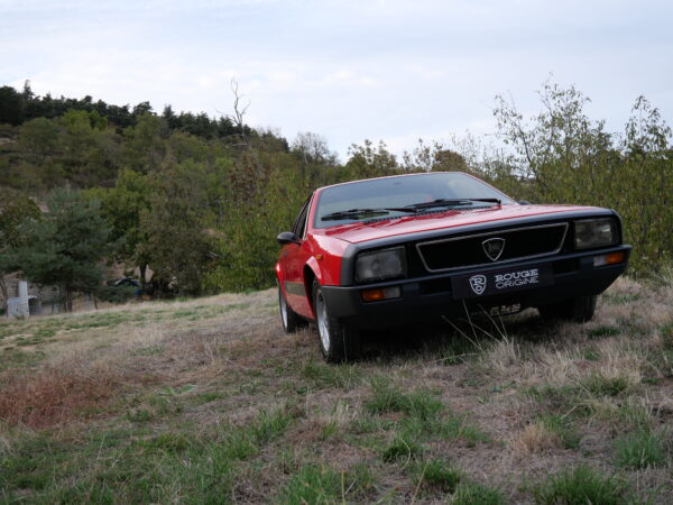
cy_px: 252
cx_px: 336
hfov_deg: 46.8
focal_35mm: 40
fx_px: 778
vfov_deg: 36.0
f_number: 4.5
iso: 200
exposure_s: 1/125
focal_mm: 20
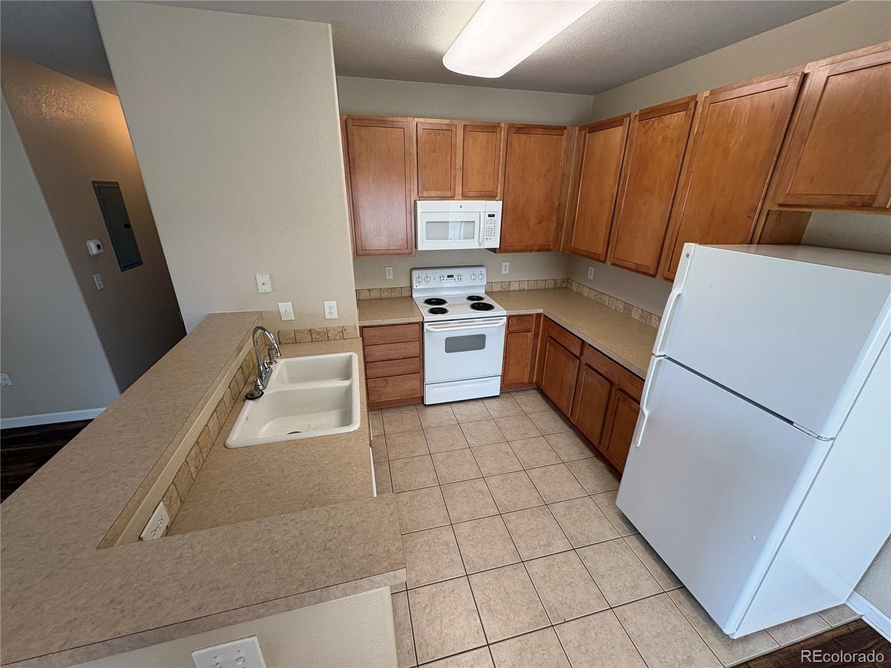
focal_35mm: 14
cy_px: 334
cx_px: 446
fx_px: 360
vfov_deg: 85.7
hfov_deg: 102.1
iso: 160
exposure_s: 1/120
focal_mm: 2.22
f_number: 2.2
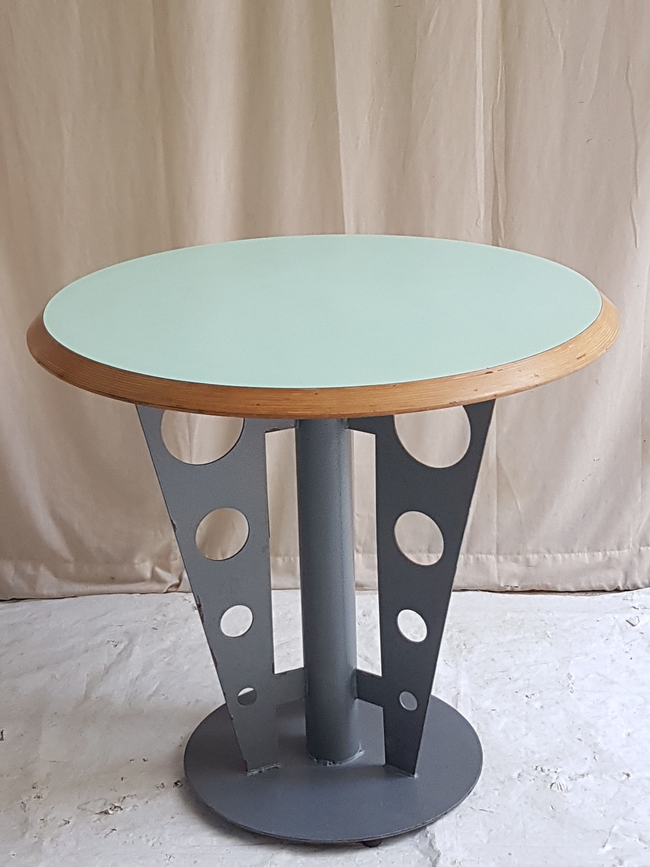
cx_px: 325
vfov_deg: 67.3
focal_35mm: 26
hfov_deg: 53.1
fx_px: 651
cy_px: 434
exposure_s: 1/50
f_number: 1.7
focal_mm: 4.2
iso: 125
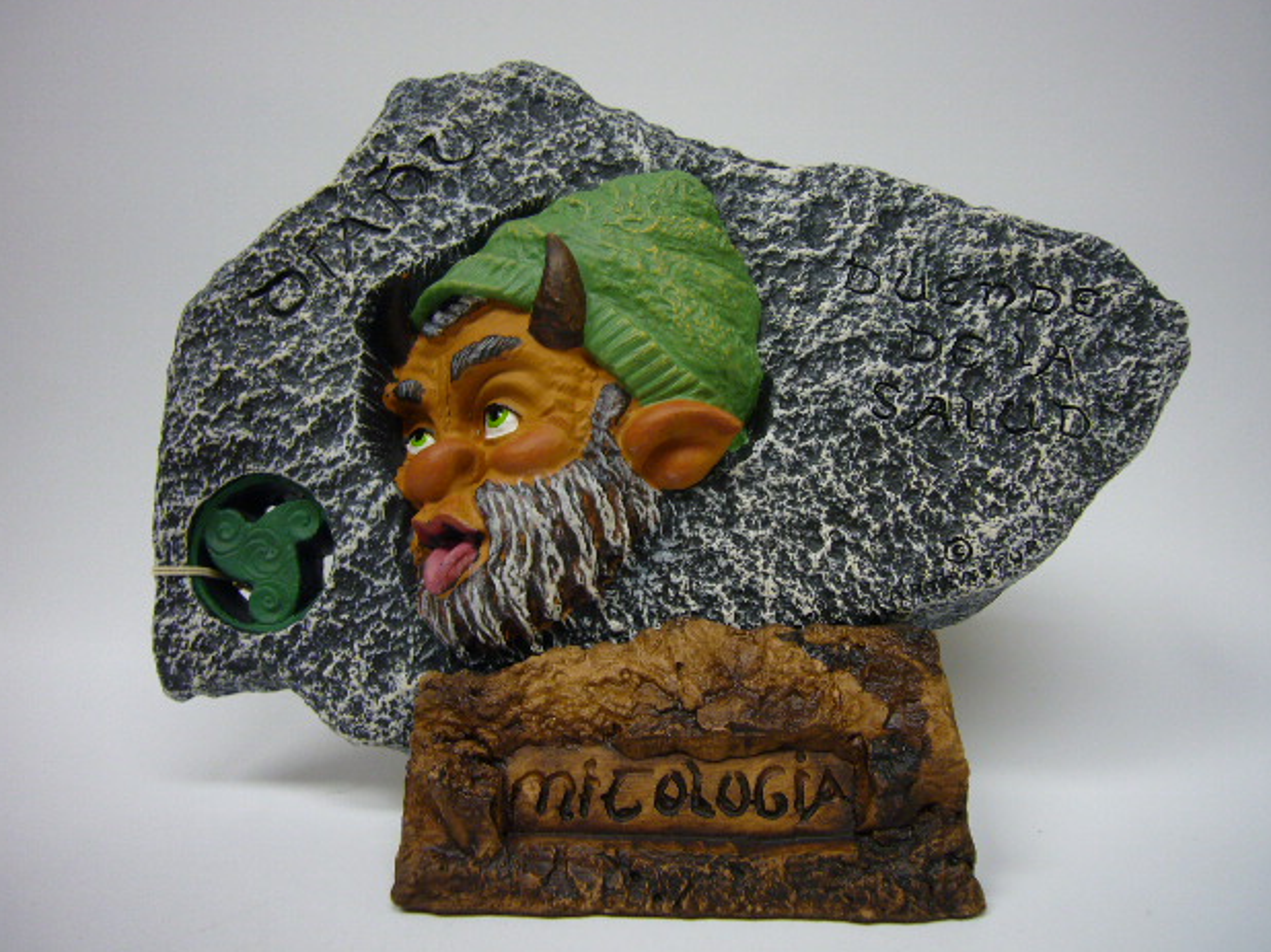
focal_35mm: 29
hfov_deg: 61.7
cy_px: 479
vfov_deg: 48.2
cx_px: 633
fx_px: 1064
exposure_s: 1/30
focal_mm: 4.6
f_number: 2.8
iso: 80
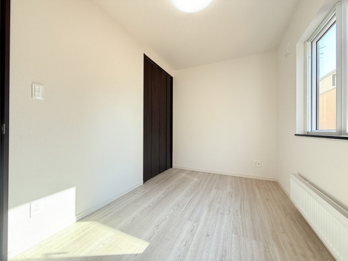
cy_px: 130
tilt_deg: -0.6
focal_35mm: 14
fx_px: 141
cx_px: 174
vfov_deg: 85.7
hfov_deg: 102.1
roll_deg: -0.9
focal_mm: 2.22
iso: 64
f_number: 2.2
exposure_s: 1/99
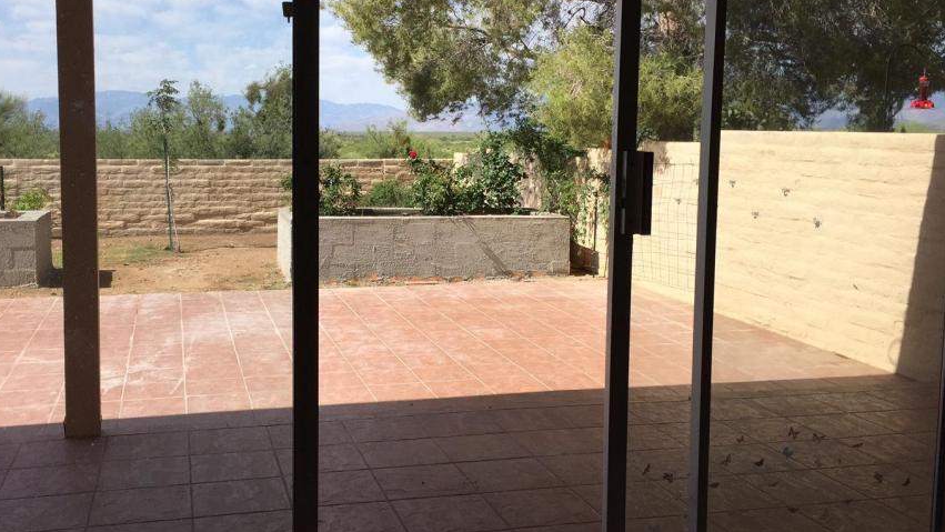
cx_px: 395
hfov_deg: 52.5
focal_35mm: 38
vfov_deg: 31.2
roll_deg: -0.4
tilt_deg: -6.1
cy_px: 223
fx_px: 952
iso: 32
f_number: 2.2
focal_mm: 4.15
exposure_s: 1/1799
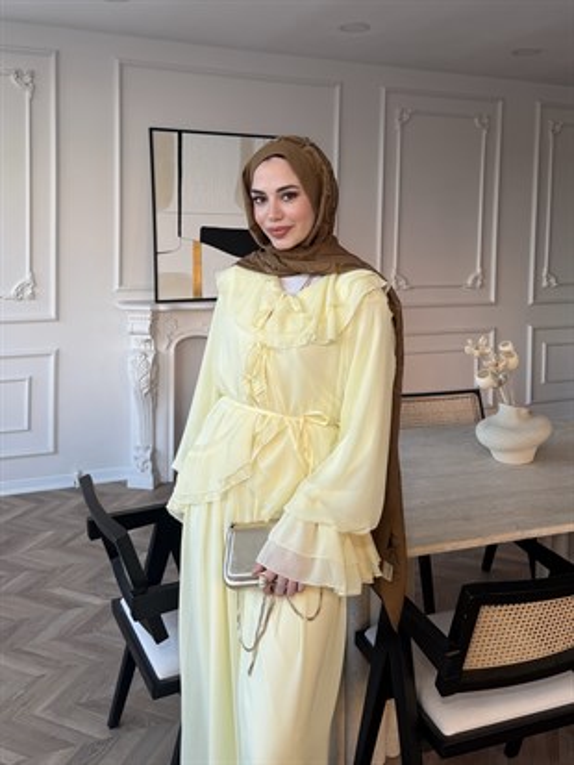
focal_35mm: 24
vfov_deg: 71.6
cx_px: 287
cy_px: 382
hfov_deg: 56.8
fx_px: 530
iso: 100
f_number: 1.78
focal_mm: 6.76
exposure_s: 1/121
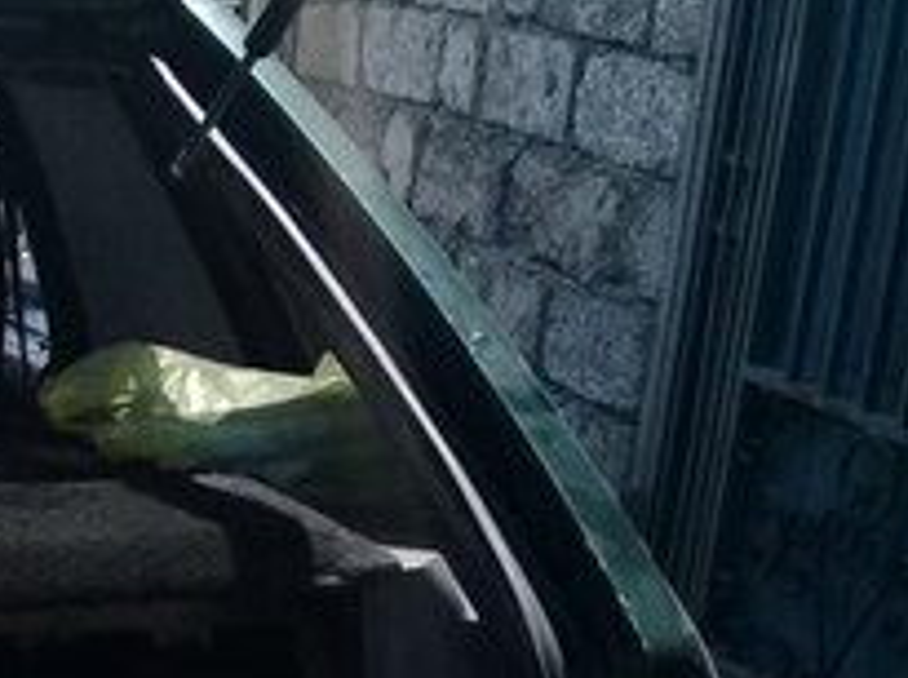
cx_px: -483
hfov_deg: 17.5
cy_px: 862
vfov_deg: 14.2
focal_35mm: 100
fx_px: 2618
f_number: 2.2
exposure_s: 1/868
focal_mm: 3.3
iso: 64
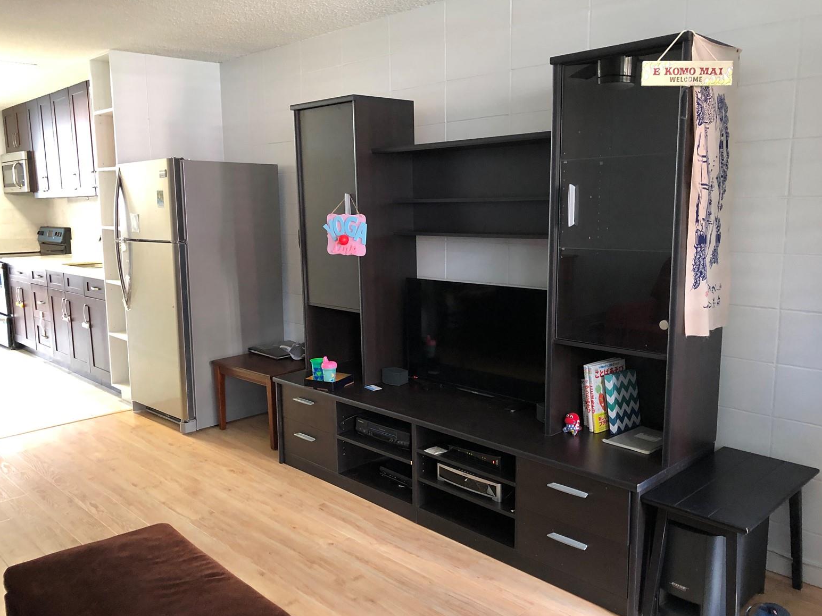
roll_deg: +0.7
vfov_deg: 48.2
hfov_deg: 61.6
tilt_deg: -8.5
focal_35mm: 29
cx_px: 402
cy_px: 316
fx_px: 689
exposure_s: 1/15
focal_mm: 3.99
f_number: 1.8
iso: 80
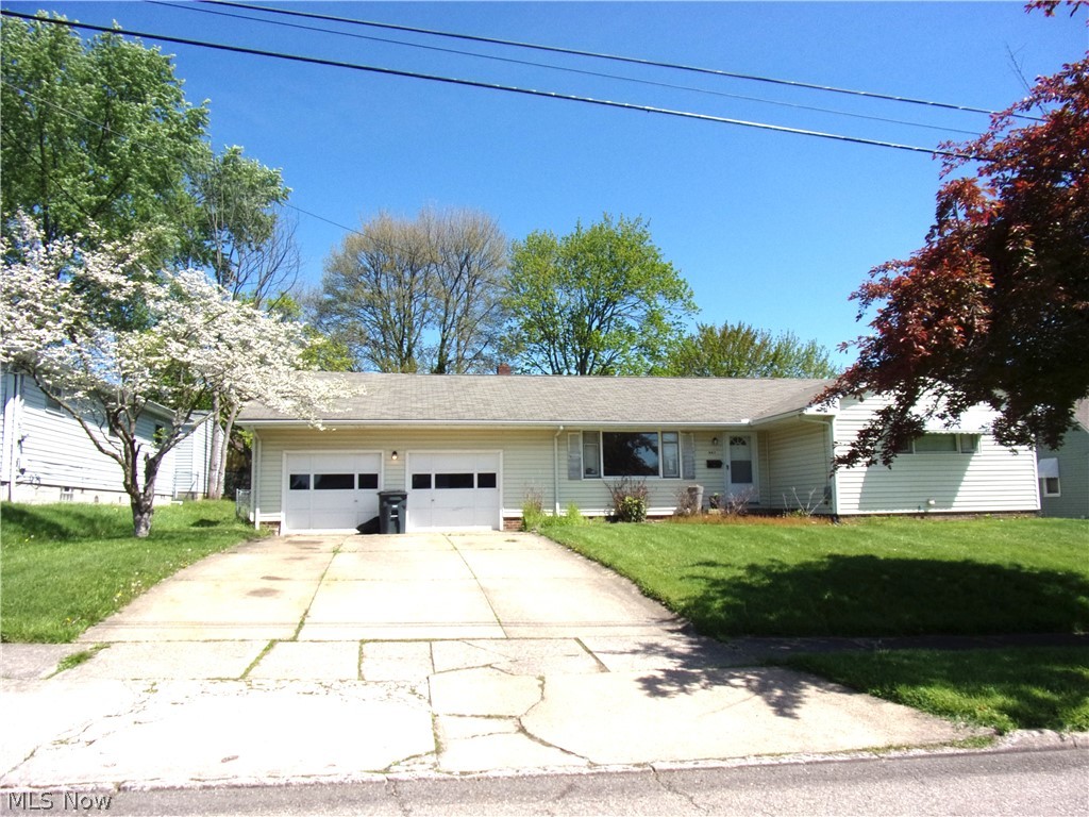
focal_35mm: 24
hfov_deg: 71.6
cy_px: 408
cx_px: 544
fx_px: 755
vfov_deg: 56.8
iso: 80
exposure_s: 1/1200
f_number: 3.3
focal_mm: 4.3
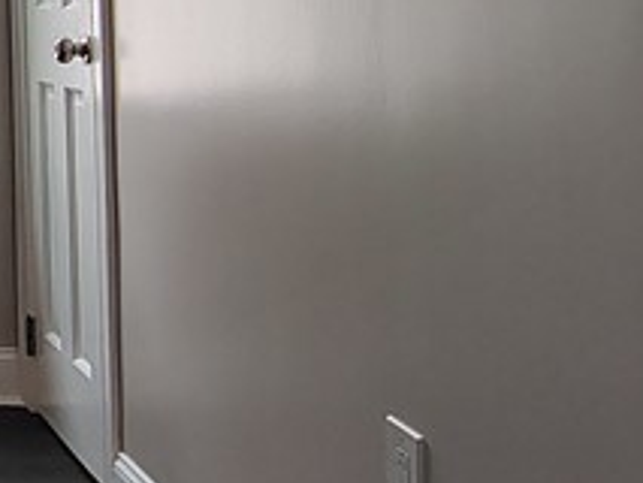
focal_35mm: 77
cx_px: -362
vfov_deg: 18.5
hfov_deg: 20.9
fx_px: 1431
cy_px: -33
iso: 191
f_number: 2.2
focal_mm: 2.13
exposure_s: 1/120
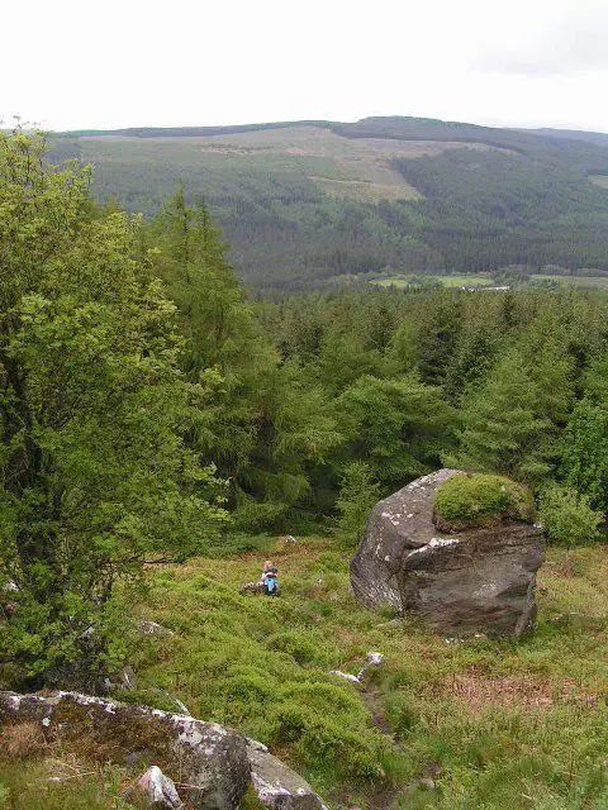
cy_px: 405
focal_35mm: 38
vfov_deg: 49.0
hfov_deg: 37.7
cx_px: 304
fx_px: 890
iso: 50
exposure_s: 1/80
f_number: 5.6
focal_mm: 5.8
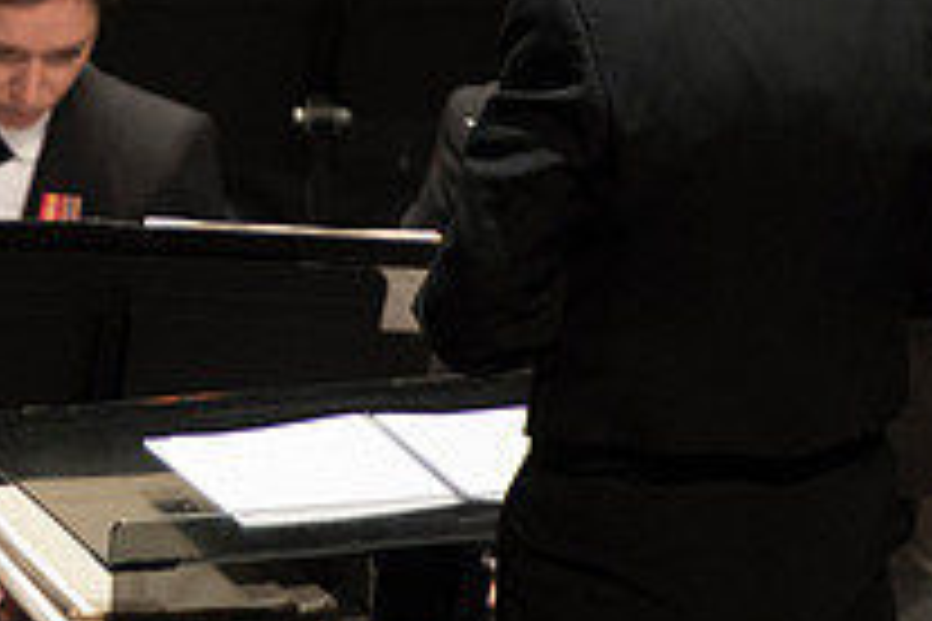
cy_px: 223
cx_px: -108
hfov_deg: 1.8
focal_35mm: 1123
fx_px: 29071
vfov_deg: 1.2
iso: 4000
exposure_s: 1/400
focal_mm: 400
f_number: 5.6
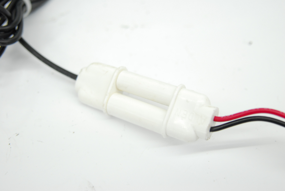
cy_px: 96
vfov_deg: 25.8
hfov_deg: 37.8
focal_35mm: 52
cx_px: 142
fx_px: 416
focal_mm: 35
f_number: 3.2
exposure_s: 1/160
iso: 800
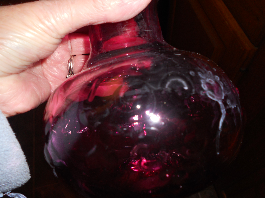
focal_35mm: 32
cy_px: 99
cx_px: 132
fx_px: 245
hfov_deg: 56.8
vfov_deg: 44.2
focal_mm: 5.8
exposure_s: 1/25
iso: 80
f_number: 8.8
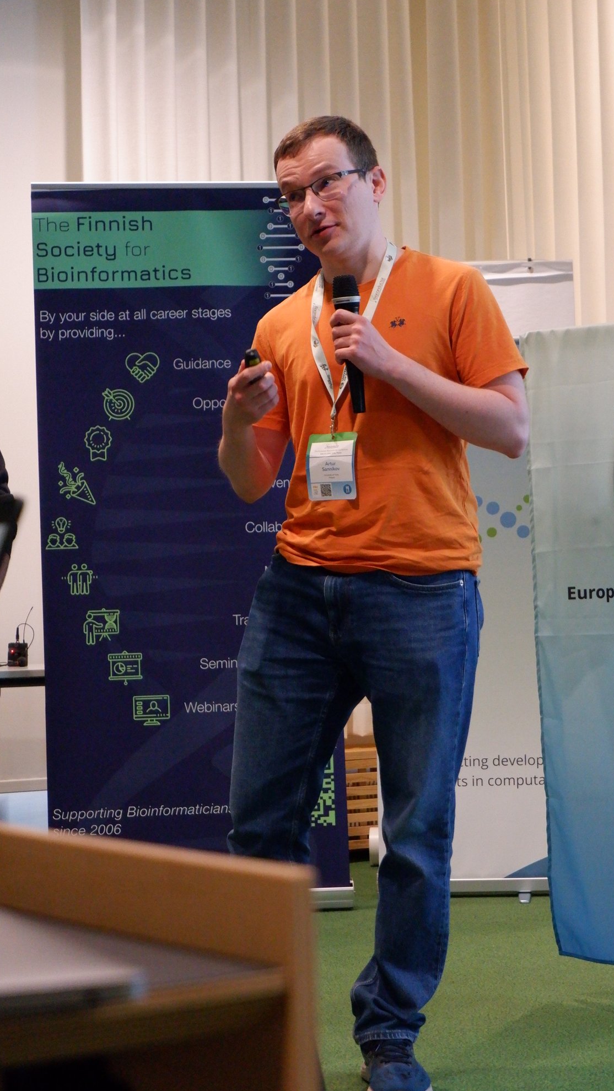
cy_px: 549
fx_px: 2084
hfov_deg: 16.8
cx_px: 364
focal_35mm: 72
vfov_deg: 29.4
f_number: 5.6
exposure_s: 1/125
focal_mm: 45
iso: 6400
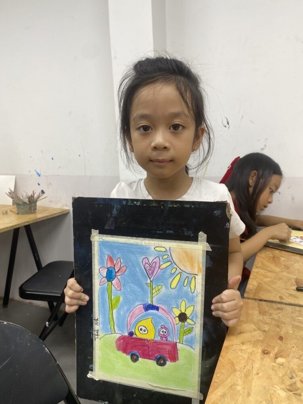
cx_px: 152
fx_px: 303
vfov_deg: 67.3
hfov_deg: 53.1
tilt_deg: -9.9
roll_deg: +2.5
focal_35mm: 26
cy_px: 202
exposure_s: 1/100
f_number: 1.8
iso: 50
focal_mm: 4.25
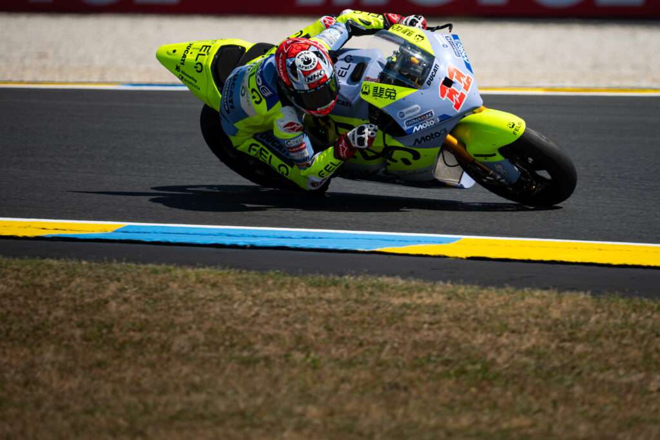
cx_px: 330
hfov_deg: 4.2
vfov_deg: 2.8
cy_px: 168
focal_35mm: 495
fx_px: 9074
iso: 100
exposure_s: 1/1250
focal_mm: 400
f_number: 4.5
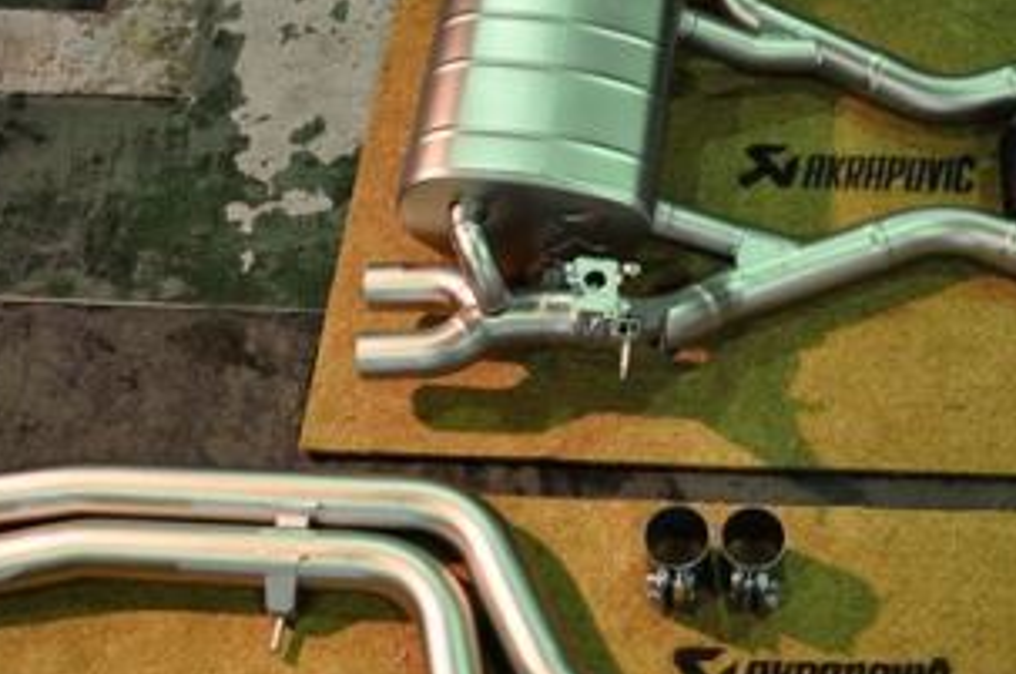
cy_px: 371
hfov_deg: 31.8
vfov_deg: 22.2
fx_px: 1718
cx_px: 852
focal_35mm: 61
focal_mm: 21
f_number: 5
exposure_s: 1/25
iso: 400
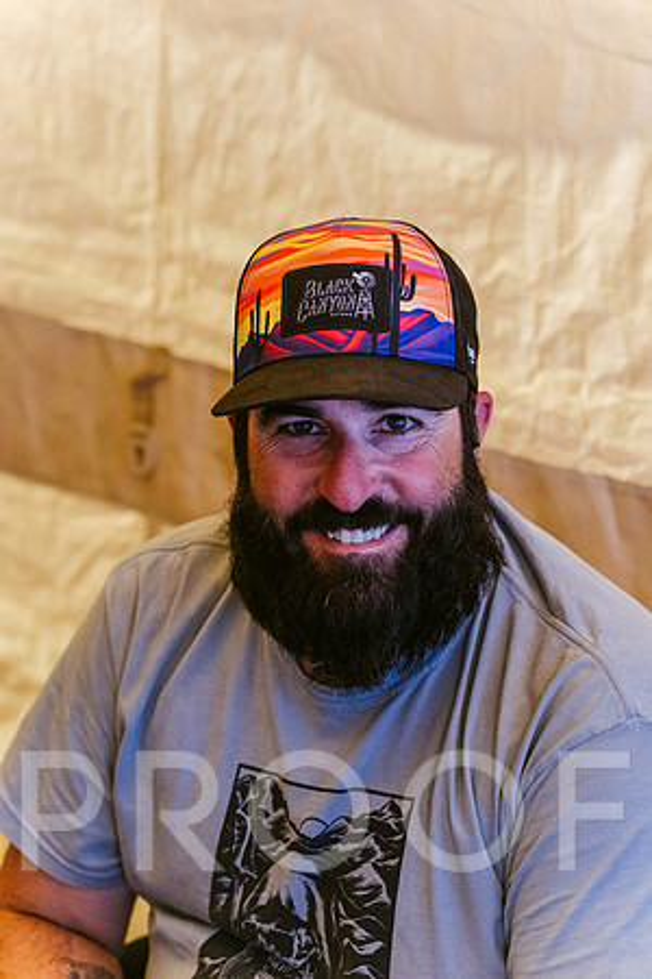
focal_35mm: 143
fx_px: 3885
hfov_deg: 9.6
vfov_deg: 14.3
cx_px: 326
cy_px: 490
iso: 6400
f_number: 5
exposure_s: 1/4000
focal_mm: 143
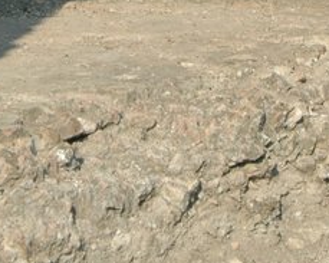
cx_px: 124
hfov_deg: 9.0
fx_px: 2093
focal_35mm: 215
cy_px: -101
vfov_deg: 7.1
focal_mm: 35
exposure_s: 1/320
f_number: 9
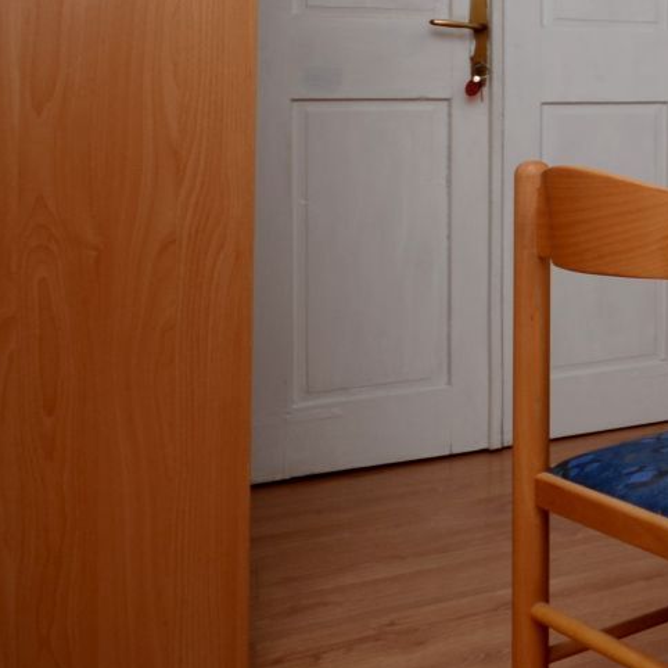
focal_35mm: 54
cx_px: 1240
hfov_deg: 20.6
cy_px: 72
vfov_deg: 30.3
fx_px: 1179
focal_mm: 10
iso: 100
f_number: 7.1
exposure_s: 1/160
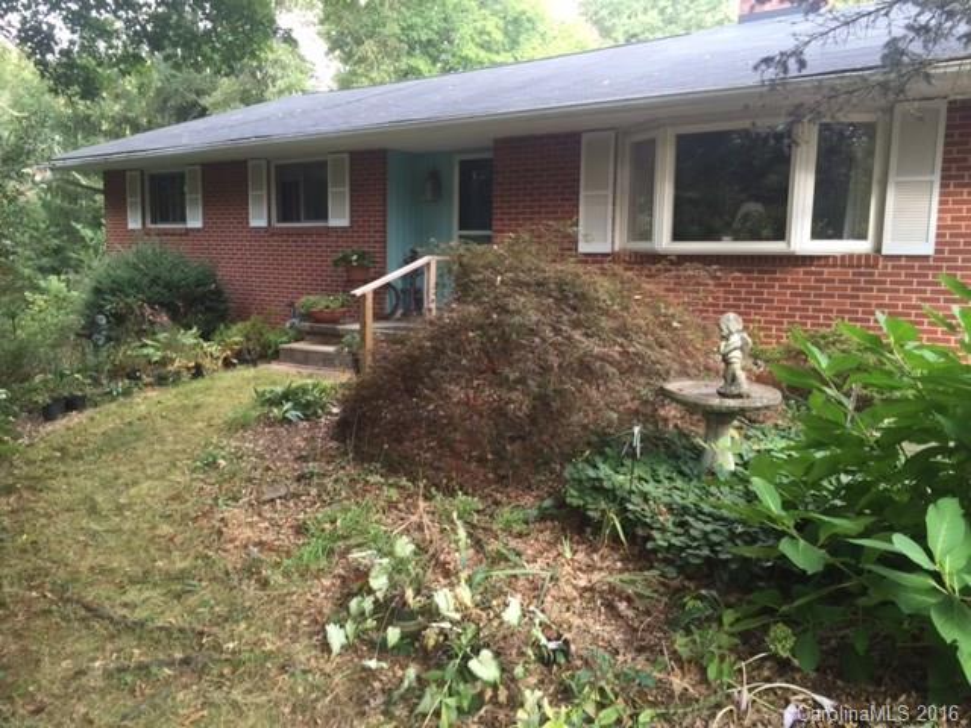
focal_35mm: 29
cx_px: 486
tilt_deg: -8.3
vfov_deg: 48.2
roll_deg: -1.5
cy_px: 364
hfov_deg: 61.7
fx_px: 813
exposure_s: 1/60
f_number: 2.2
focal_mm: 4.15
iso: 32
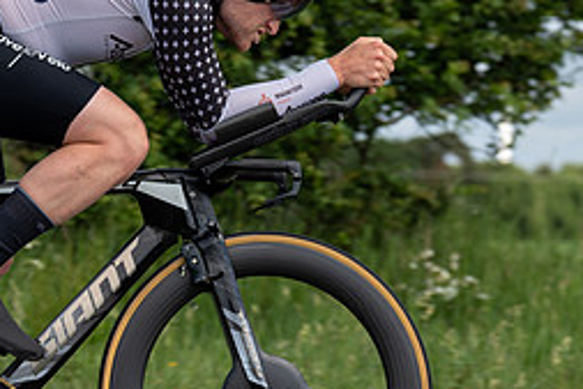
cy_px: 72
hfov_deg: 11.0
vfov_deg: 7.4
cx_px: 22
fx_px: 3014
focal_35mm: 186
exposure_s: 1/1000
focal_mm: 70
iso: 125
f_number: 3.5
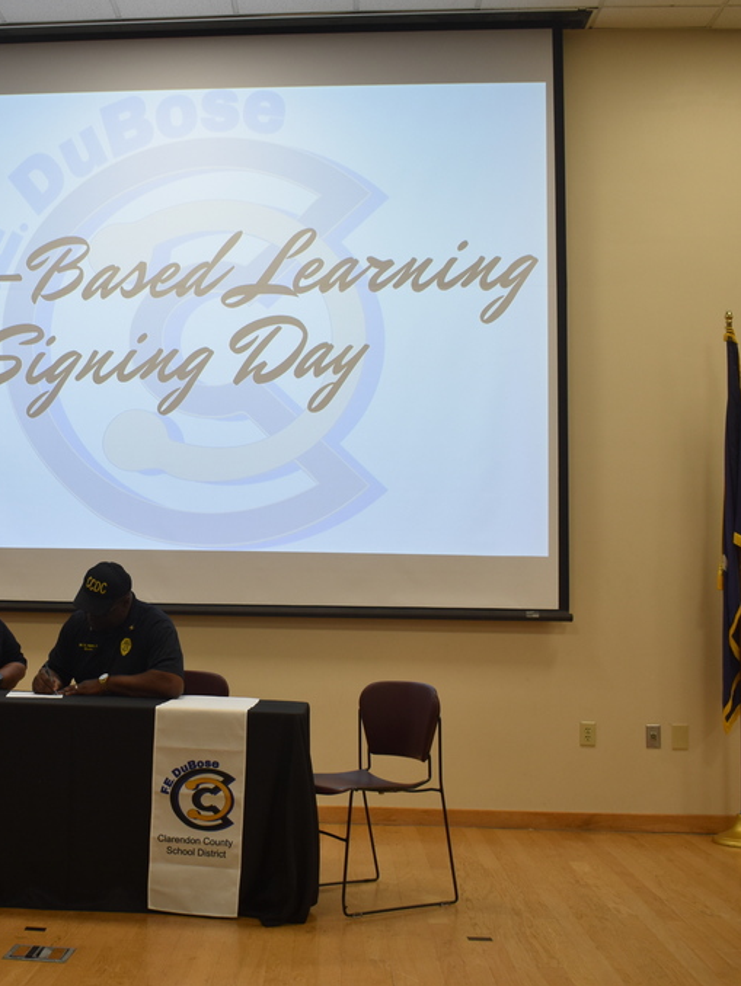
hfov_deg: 31.1
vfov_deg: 41.5
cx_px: 167
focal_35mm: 46
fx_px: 1304
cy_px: 491
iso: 400
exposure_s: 1/80
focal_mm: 21
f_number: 4.5
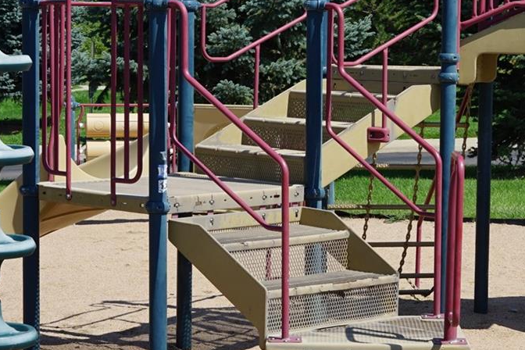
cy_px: 131
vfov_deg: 11.5
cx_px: 378
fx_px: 1735
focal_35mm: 119
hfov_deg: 17.1
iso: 100
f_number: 10
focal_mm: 50
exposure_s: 1/160
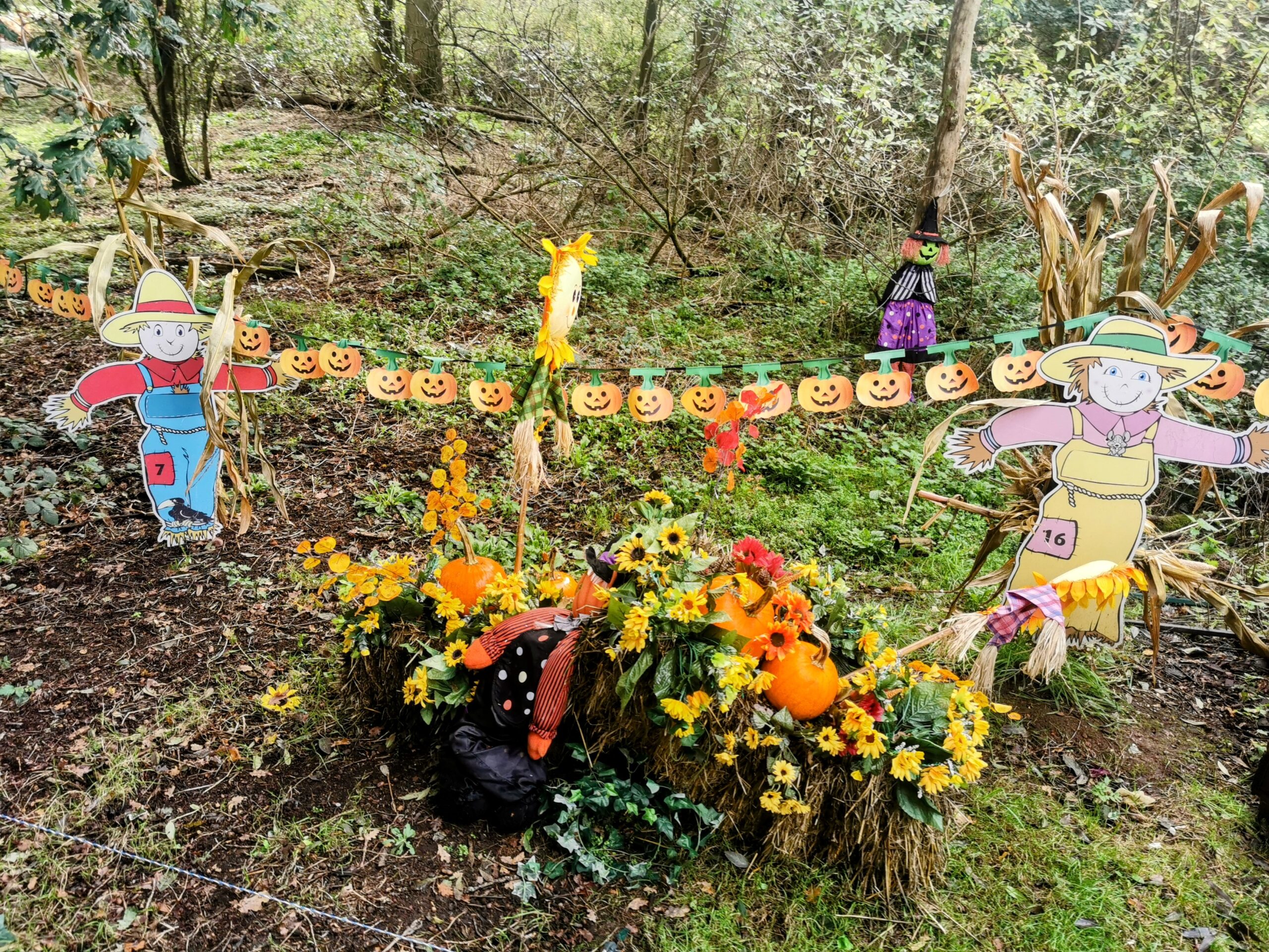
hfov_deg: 65.3
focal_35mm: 27
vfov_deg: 51.4
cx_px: 634
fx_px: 990
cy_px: 476
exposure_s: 1/164
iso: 50
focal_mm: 5.56
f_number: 1.6
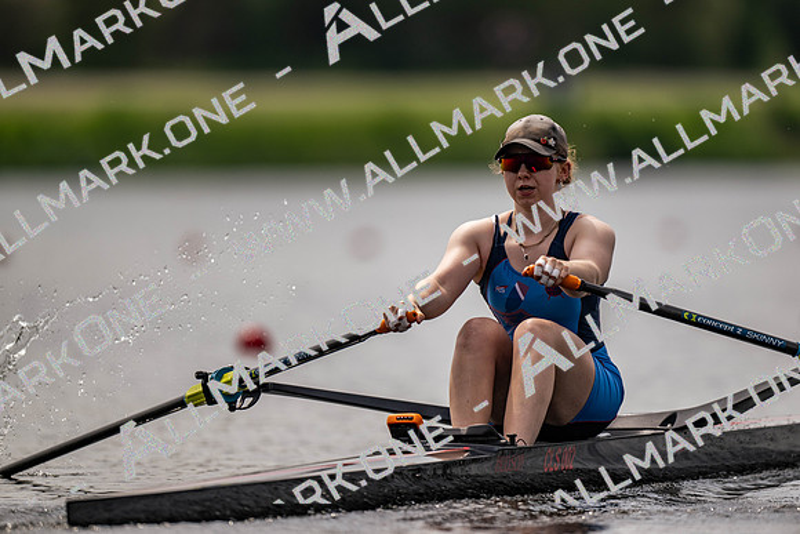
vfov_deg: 2.3
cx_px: 400
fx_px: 13336
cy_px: 267
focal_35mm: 600
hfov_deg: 3.4
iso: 160
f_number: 4
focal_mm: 600
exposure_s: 1/2500
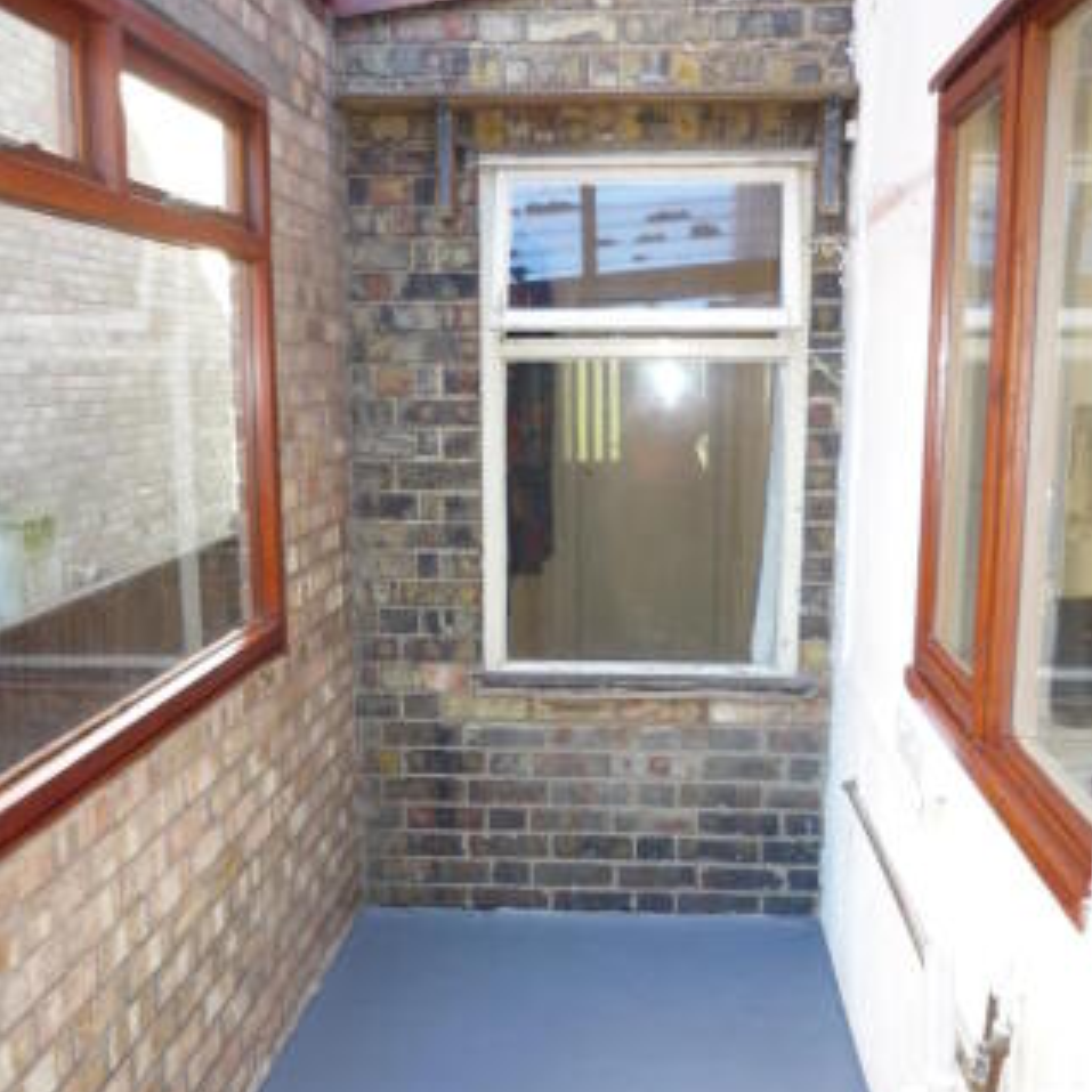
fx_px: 1428
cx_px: 558
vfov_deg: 41.6
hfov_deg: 41.9
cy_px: 680
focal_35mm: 40
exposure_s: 1/30
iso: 160
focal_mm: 5.5
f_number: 2.8
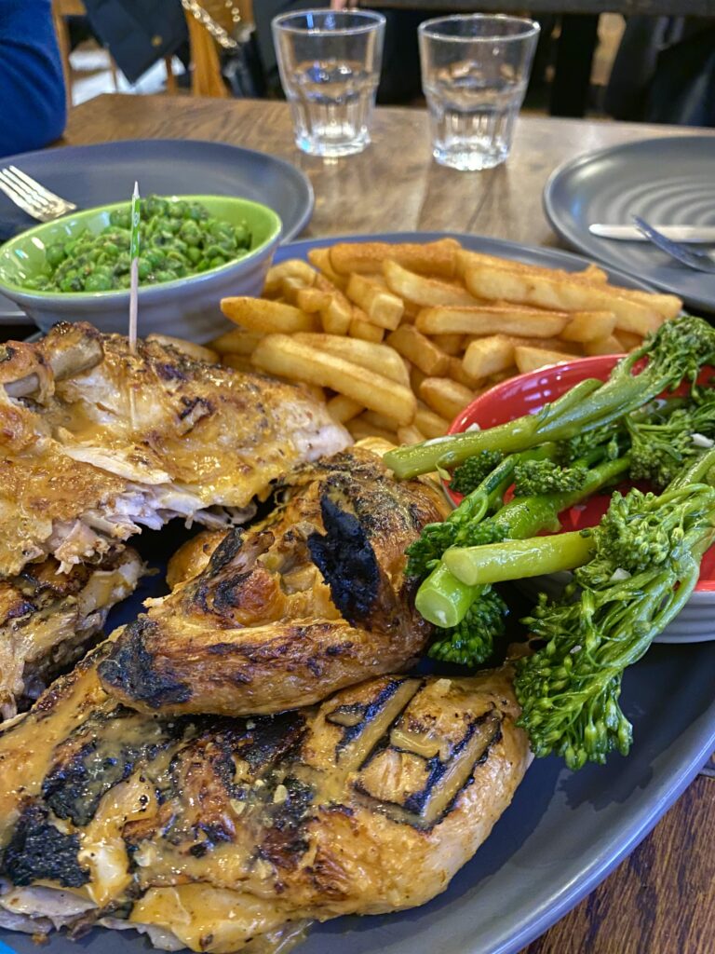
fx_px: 716
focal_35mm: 26
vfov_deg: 67.3
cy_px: 477
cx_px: 358
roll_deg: +1.0
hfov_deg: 53.1
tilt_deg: -41.6
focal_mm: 4.25
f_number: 1.8
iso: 800
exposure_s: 1/14
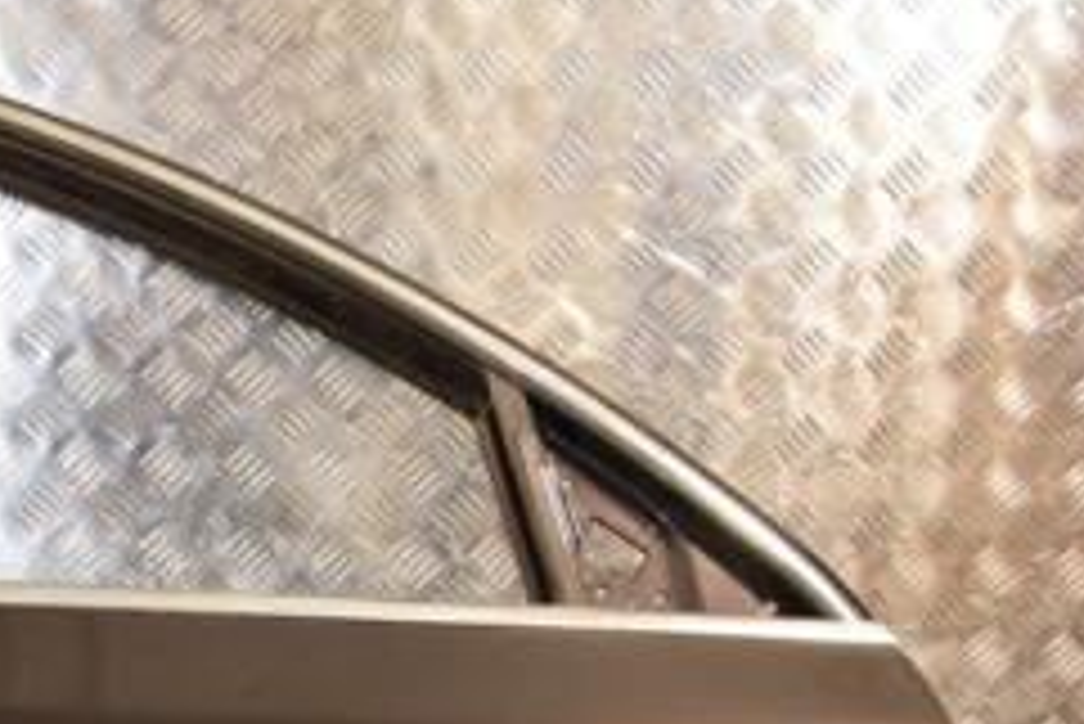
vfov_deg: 16.2
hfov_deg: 23.4
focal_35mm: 82
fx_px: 2470
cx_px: -67
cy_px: 805
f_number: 5
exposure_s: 1/200
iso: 800
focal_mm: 22
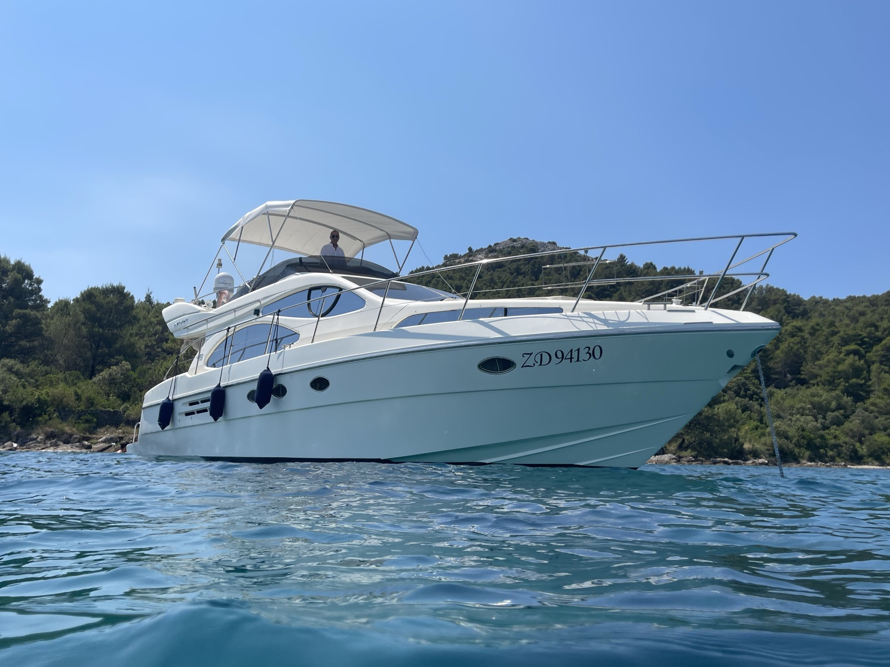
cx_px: 408
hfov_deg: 63.4
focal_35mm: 28
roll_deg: -2.6
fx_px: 720
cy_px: 335
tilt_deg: +11.5
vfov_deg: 49.7
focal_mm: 5.1
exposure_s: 1/5917
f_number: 1.6
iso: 32
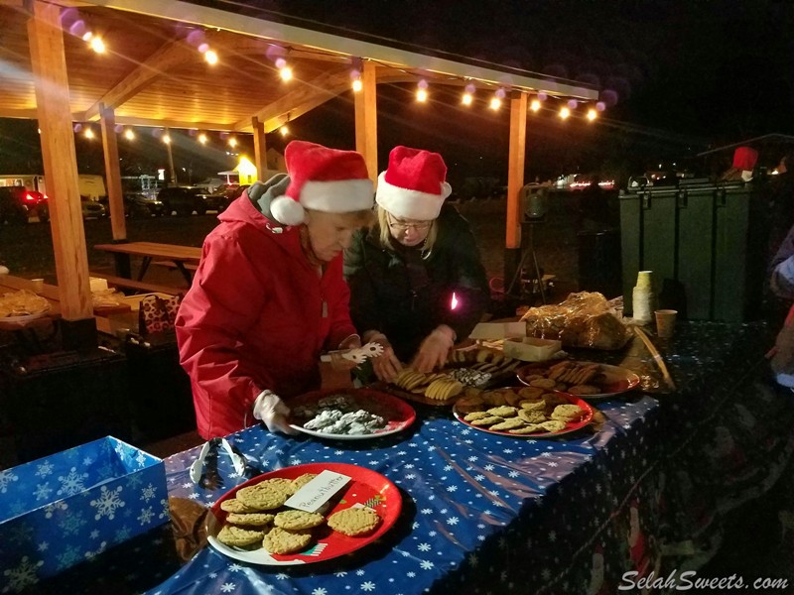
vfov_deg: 53.1
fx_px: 596
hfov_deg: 67.3
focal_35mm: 26
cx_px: 397
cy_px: 298
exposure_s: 1/10
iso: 1250
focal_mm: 4.2
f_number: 1.7
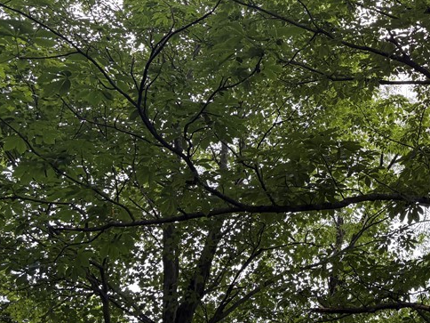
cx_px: 427
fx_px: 683
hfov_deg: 32.2
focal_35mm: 55
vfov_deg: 26.2
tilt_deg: +48.8
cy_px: 77
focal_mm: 5.96
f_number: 1.6
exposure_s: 1/161
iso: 125
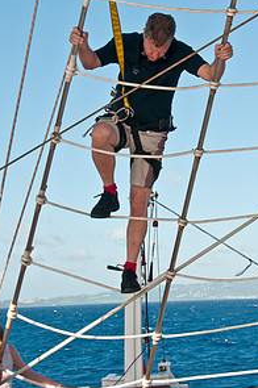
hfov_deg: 15.6
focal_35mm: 87
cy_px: 141
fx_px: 937
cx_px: 176
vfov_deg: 23.3
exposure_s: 1/800
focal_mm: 38
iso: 200
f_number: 6.3
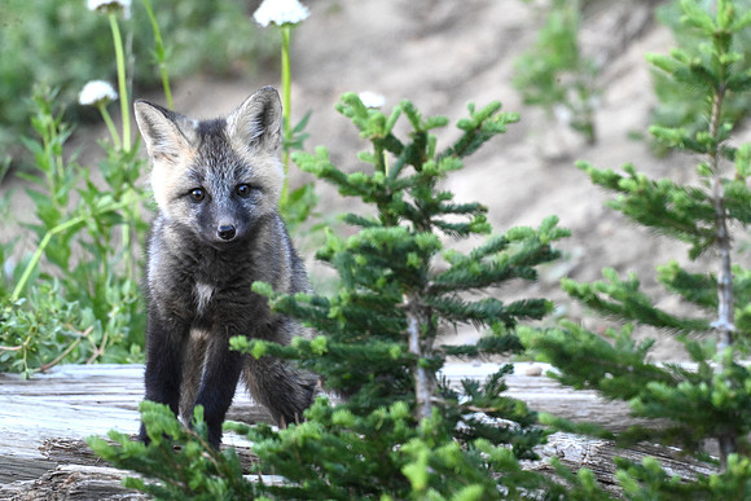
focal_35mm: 1200
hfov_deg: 1.7
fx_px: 25038
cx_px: 376
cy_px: 250
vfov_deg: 1.1
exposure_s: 1/250
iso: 6400
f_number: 13
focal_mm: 1200
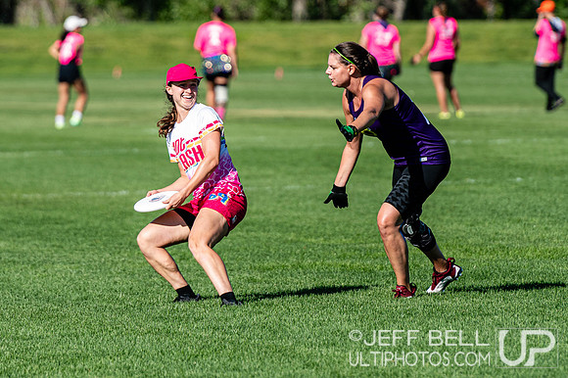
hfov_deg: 4.2
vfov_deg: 2.8
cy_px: 72
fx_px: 7739
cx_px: 206
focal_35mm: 491
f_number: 3.2
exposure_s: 1/2000
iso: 125
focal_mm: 200
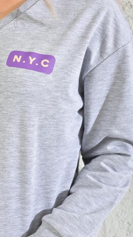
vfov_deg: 35.4
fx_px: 370
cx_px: 43
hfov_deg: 20.3
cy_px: 106
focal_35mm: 59
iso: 100
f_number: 7.1
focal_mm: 48
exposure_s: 1/160
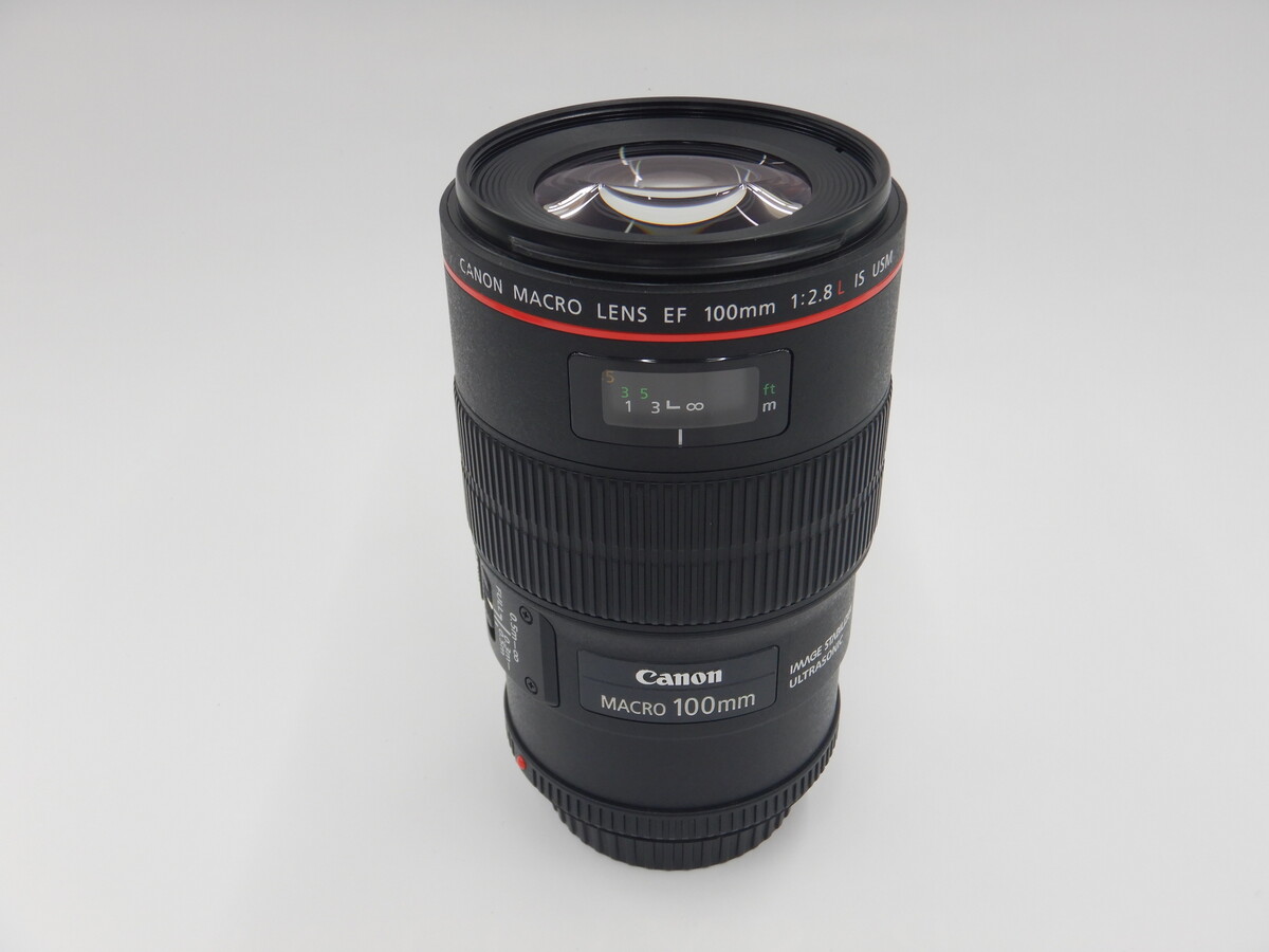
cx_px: 634
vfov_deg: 41.8
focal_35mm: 34
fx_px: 1246
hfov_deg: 54.0
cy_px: 476
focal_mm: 6.1
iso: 125
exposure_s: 1/40
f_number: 4.2
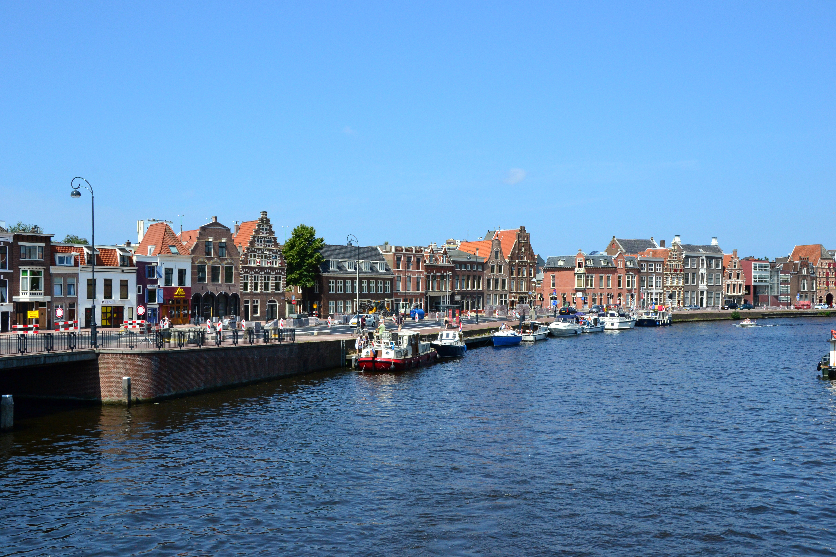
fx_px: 871
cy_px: 278
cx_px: 418
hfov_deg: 51.3
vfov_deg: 35.5
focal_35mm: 38
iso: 800
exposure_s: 1/640
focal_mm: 25
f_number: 13
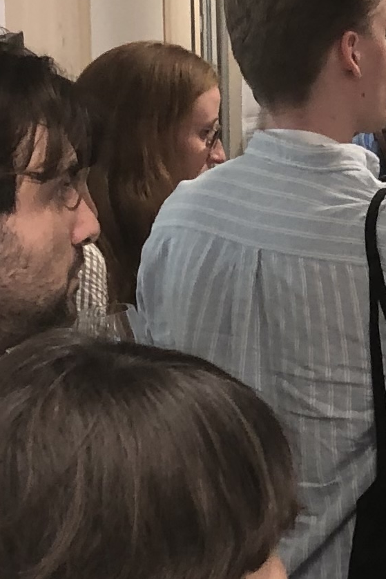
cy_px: 145
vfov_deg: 14.6
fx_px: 2252
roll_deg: +0.4
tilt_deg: -6.4
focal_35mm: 140
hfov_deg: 9.4
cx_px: 656
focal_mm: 3.99
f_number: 1.8
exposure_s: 1/17
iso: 40
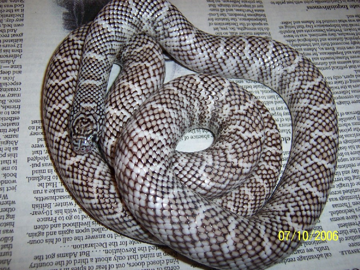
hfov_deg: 51.4
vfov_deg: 39.7
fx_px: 374
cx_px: 180
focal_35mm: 36
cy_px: 135
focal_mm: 5.6
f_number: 2.8
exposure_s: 1/60
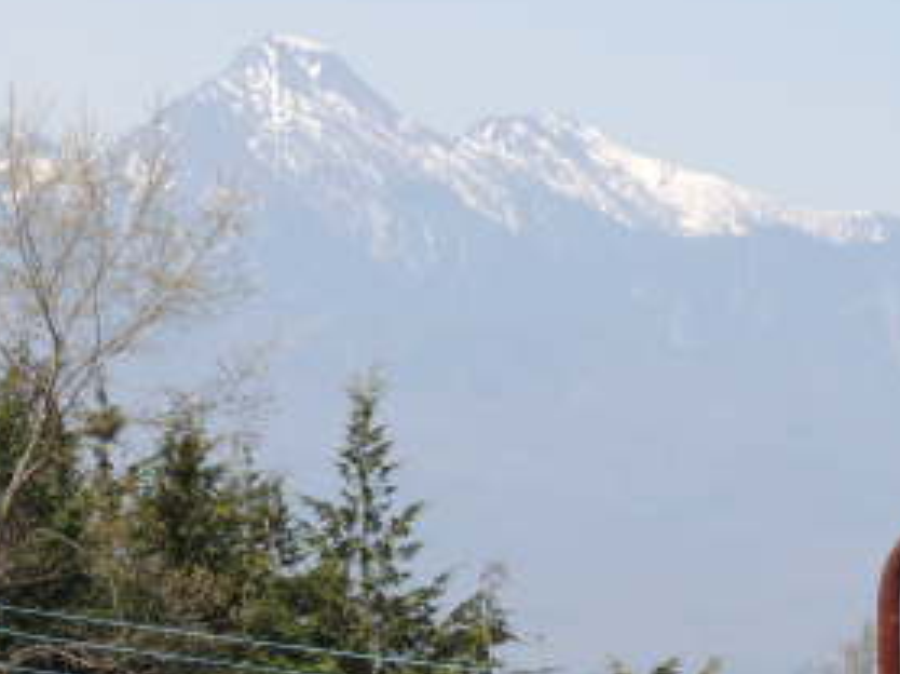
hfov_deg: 4.3
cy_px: 651
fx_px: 11975
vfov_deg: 3.2
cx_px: 321
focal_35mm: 461
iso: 100
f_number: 8.1
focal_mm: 35.6
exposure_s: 1/160
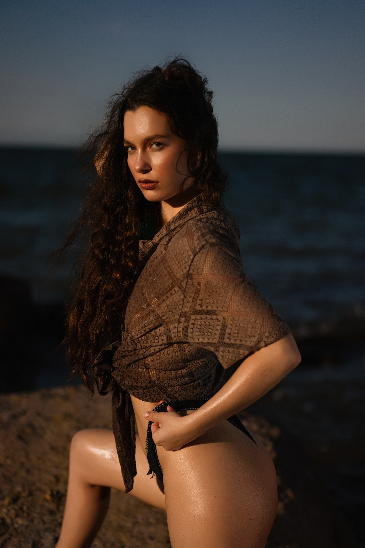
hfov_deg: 24.6
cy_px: 274
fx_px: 836
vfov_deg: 36.2
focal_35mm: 55
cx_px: 182
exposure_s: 1/320
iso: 320
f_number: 1.8
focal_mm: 55
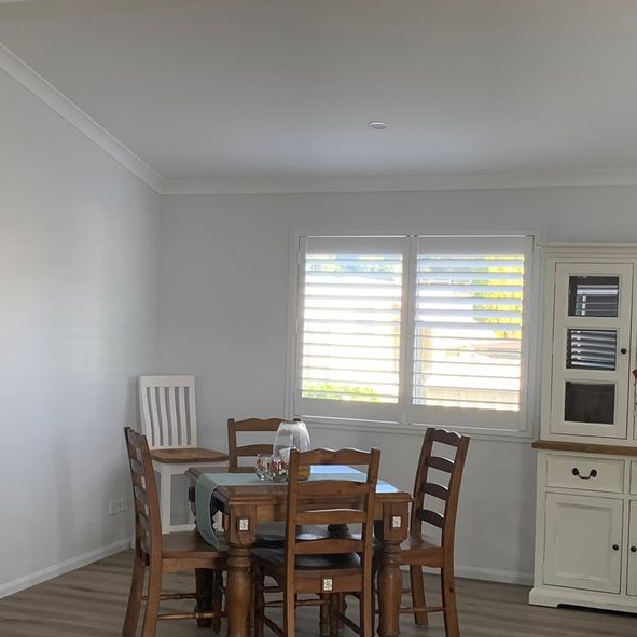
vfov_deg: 30.6
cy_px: 331
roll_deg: +0.4
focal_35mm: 56
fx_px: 1166
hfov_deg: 30.3
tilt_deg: -2.6
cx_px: 211
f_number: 1.8
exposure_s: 1/50
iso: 64
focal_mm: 4.25
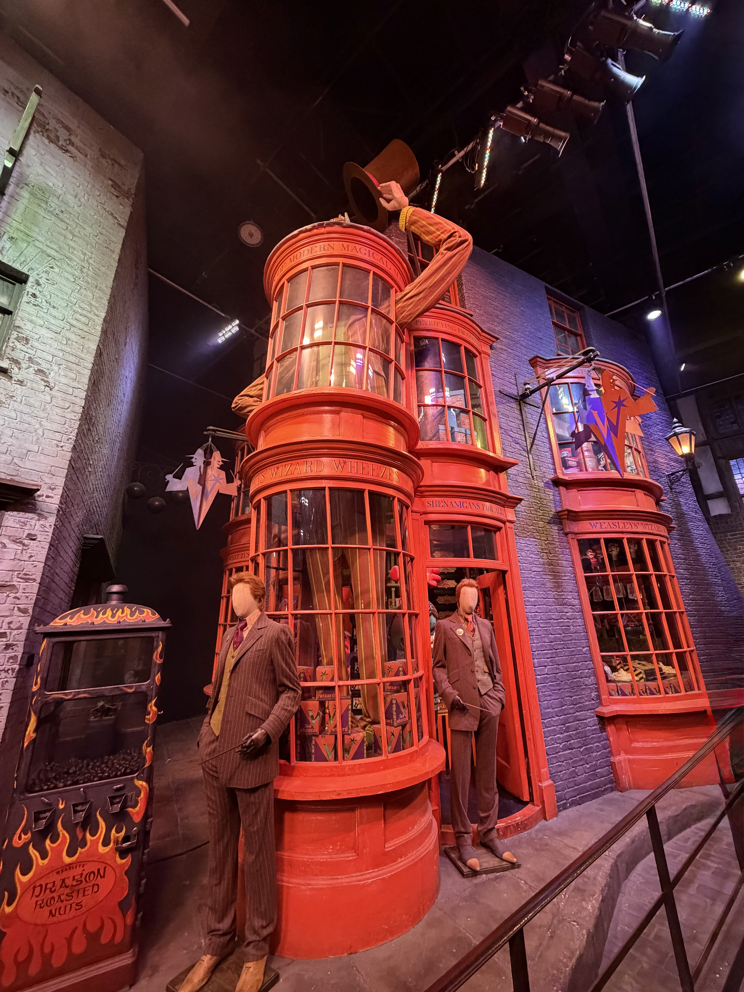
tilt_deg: +18.0
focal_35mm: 14
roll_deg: +1.8
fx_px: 401
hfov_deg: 85.7
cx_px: 372
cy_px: 496
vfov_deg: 102.1
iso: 640
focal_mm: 2.22
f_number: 2.2
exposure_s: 1/54
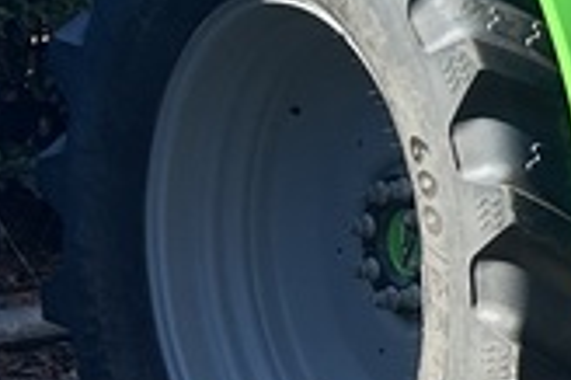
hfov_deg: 10.1
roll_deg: -2.2
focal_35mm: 166
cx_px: 1532
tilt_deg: -5.4
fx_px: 2630
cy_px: -35
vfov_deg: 8.2
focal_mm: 5.7
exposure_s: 1/2008
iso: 50
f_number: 1.5
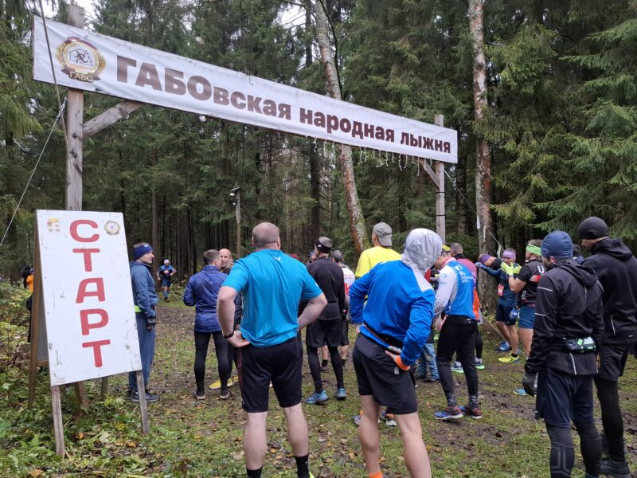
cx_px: 318
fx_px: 423
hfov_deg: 73.9
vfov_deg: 58.9
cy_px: 239
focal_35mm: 23
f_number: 1.8
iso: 64
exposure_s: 1/100
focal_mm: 5.54
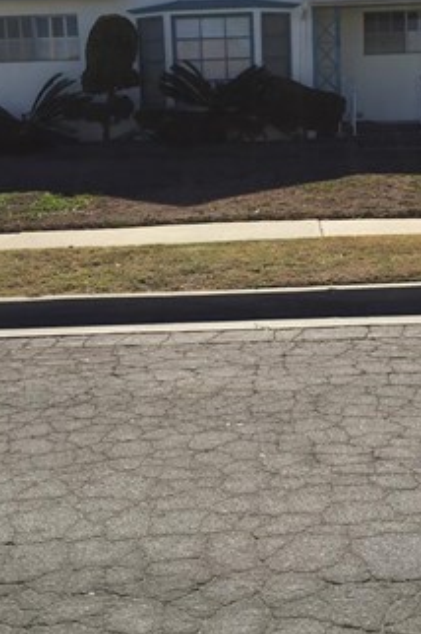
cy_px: 226
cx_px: 248
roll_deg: +0.3
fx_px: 791
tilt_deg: -8.7
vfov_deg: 43.2
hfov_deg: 29.7
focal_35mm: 45
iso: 32
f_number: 2.2
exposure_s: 1/2825
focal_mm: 4.15
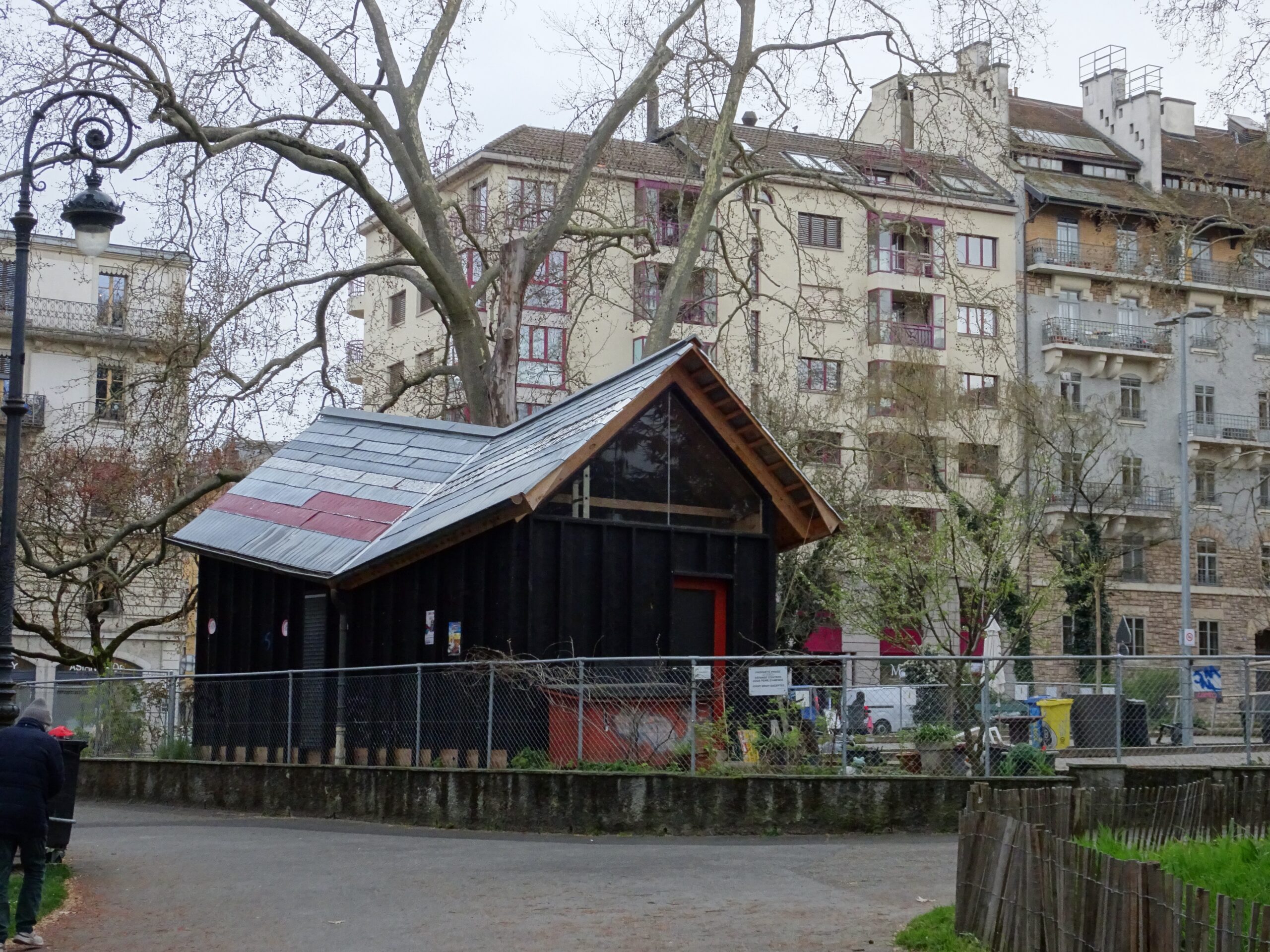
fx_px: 2201
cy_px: 476
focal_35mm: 60
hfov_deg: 32.2
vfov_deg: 24.4
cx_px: 635
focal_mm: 10.23
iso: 200
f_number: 4.5
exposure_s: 1/60
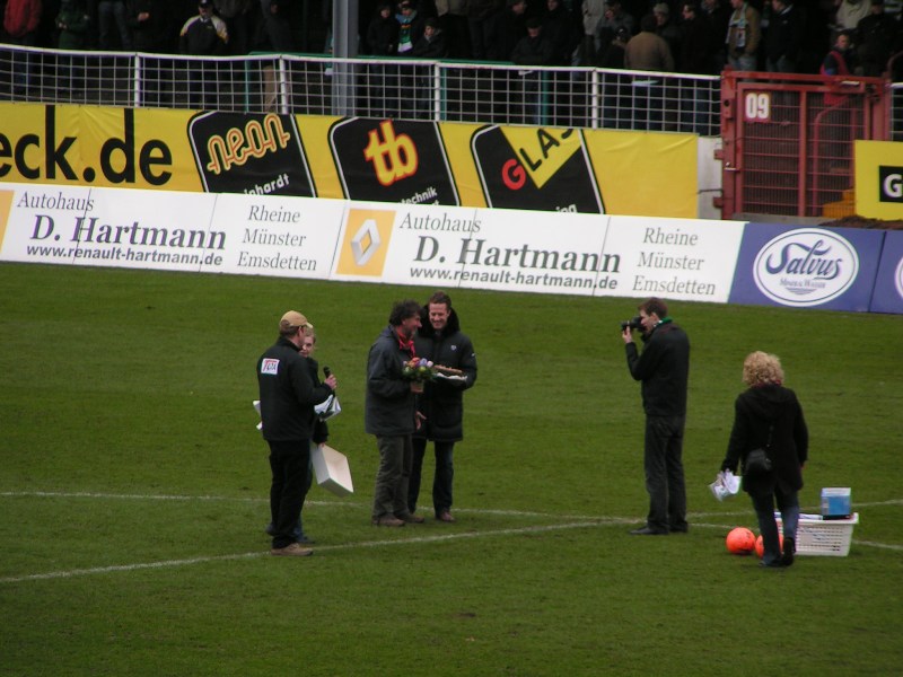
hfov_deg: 5.2
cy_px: 338
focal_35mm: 380
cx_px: 452
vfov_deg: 3.9
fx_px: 9913
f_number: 3.5
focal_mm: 58
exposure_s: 1/400
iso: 50
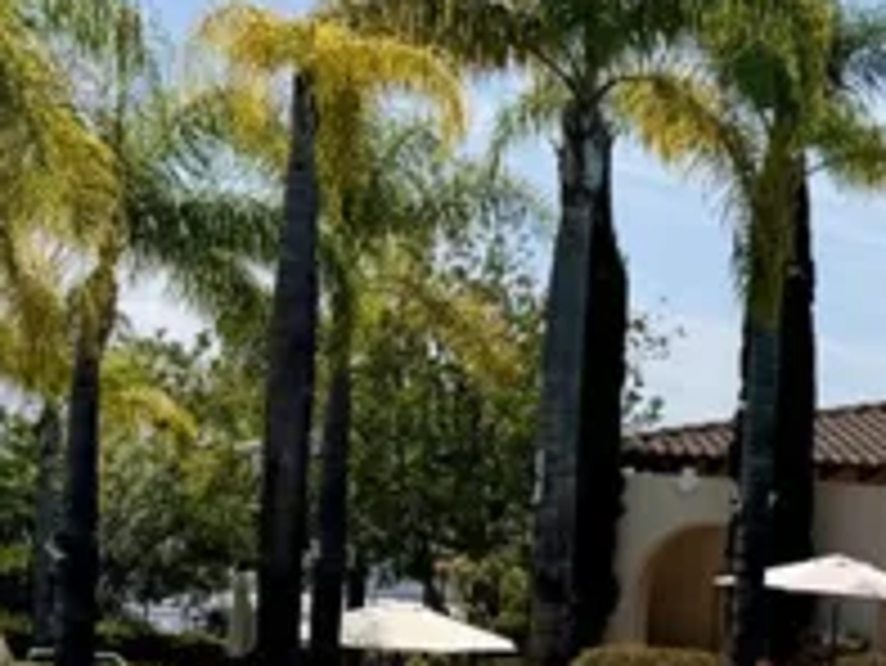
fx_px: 2331
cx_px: 1536
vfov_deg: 15.9
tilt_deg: -1.1
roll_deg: -3.7
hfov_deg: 17.8
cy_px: 693
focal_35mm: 91
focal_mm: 6.76
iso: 80
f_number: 1.78
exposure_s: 1/7353
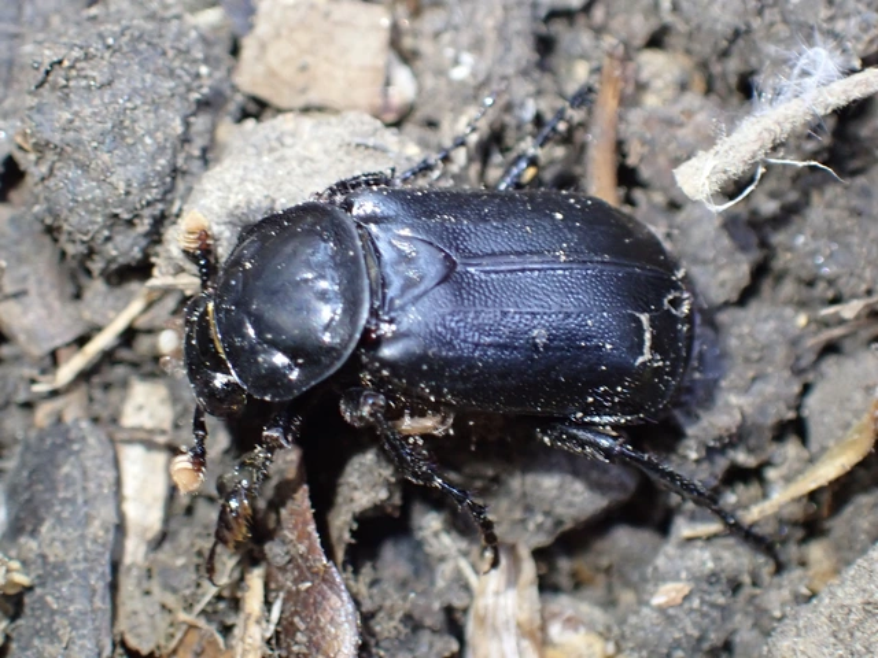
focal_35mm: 100
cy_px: 329
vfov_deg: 14.8
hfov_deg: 19.6
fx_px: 2536
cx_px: 439
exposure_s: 1/13
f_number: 4.9
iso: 500
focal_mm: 18
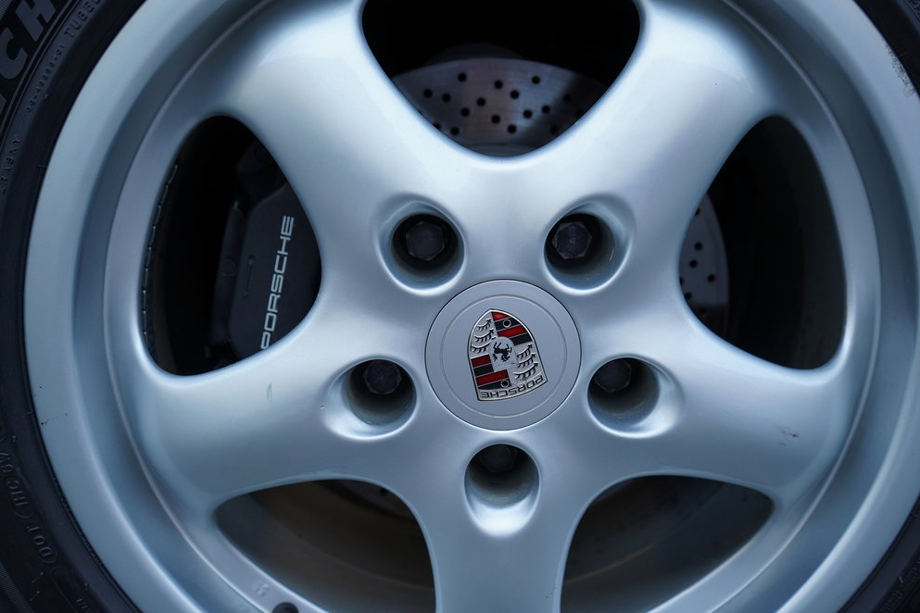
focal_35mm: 34
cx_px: 467
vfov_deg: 38.9
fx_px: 869
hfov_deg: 55.8
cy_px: 306
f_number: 4
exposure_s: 1/160
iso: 160
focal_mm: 33
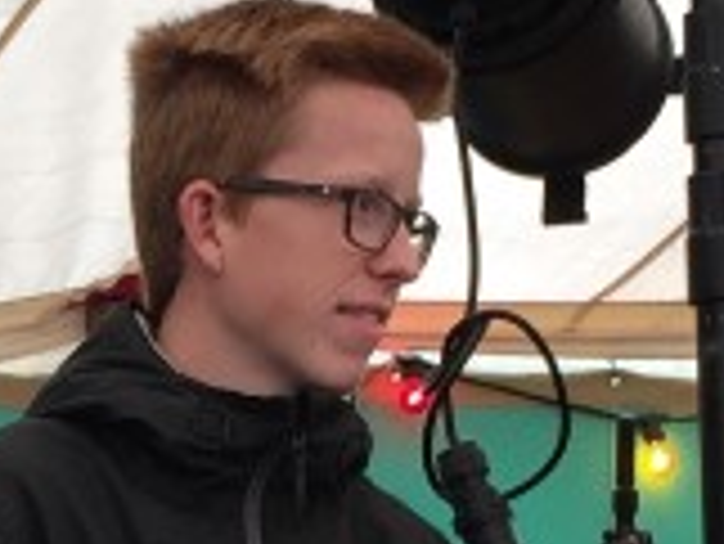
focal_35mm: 184
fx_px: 3851
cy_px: 782
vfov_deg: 7.9
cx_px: 49
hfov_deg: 10.7
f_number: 2.2
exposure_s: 1/100
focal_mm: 4.15
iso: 40
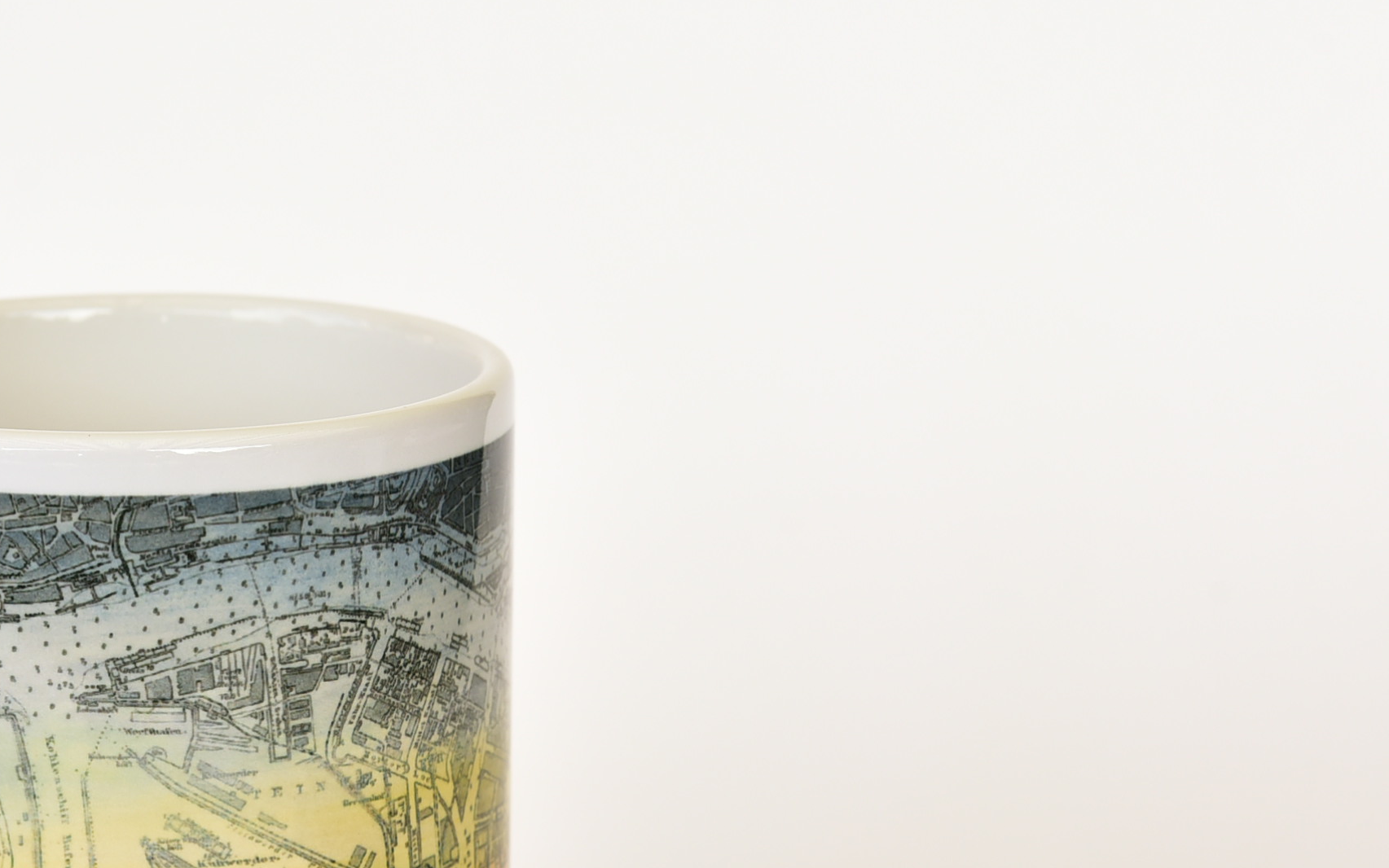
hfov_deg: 15.6
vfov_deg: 9.9
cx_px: 105
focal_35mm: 132
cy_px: 696
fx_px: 4997
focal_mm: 60
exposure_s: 1/125
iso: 400
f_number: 8
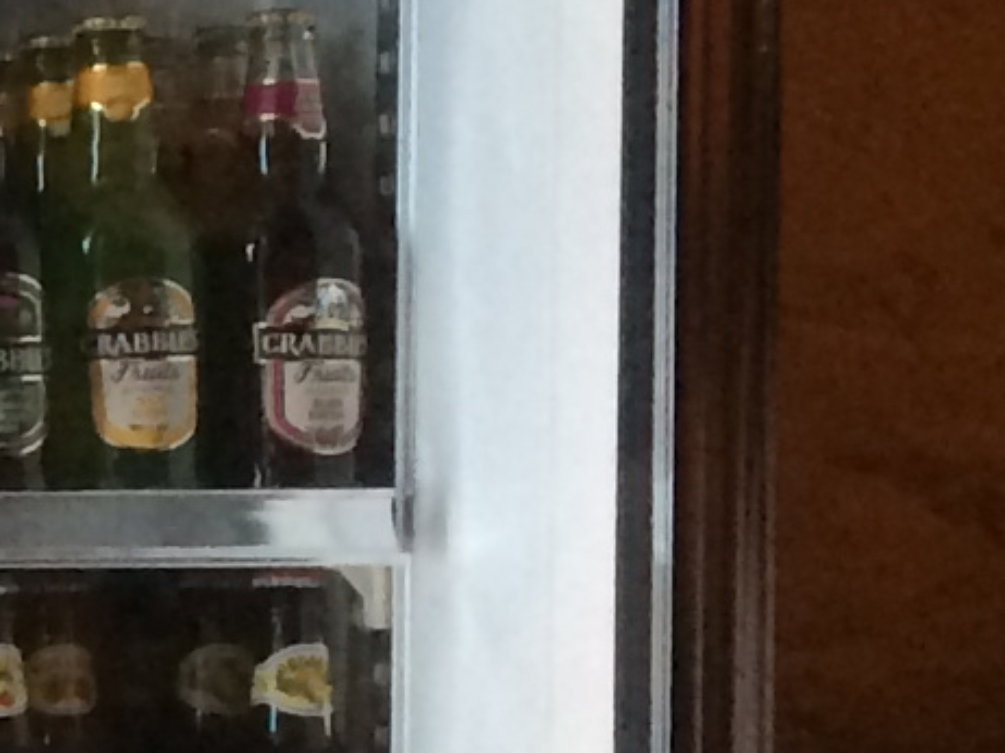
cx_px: -2164
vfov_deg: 7.0
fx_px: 6152
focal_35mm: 212
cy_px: 440
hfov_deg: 7.9
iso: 160
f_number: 2.2
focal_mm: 4.12
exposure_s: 1/30
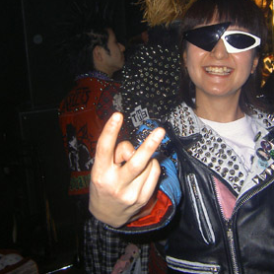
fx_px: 484
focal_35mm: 54
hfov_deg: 31.4
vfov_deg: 31.5
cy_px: 100
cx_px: 182
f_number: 2.8
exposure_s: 1/60
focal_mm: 5.6
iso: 100
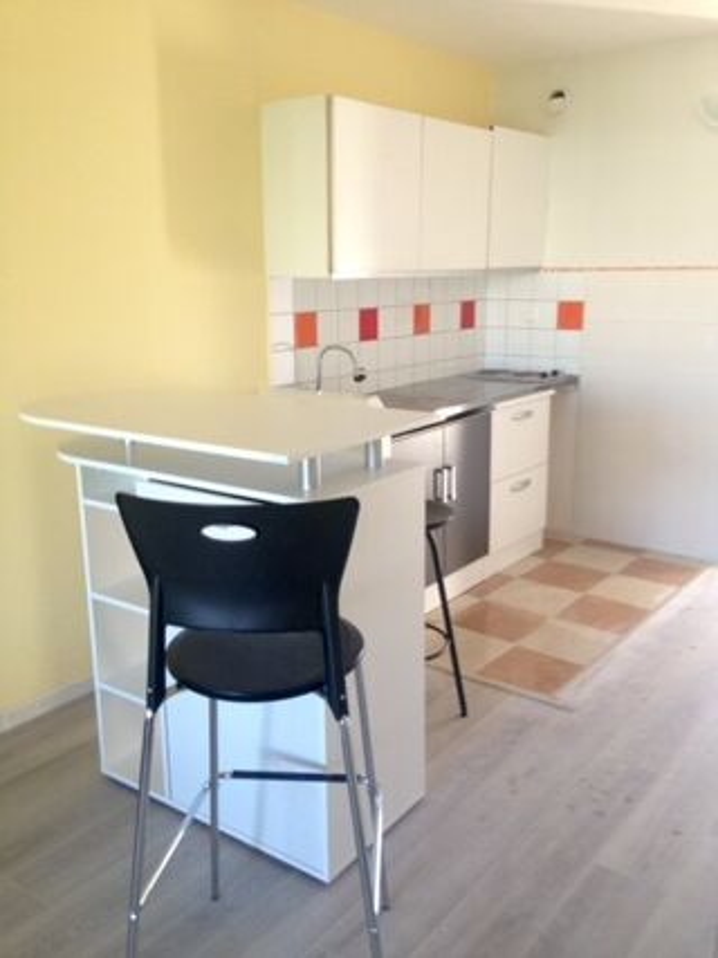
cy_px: 479
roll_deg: -0.3
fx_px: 913
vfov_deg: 55.4
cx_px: 359
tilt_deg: -13.5
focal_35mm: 33
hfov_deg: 42.9
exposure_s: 1/20
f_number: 2.4
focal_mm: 4.12
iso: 80
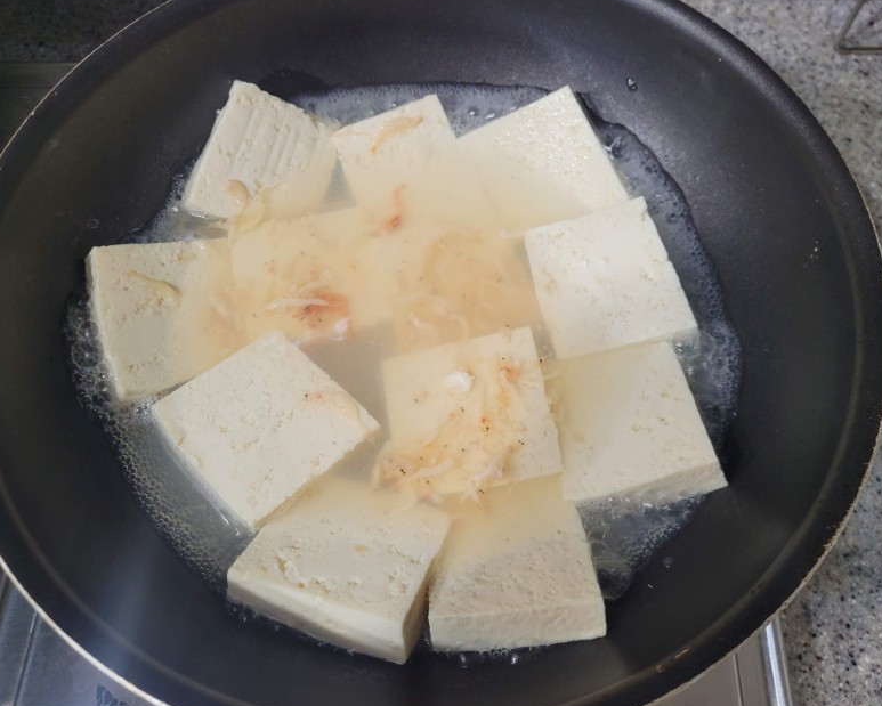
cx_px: 432
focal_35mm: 28
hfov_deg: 62.2
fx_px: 731
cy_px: 355
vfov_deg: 51.6
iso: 200
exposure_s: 1/40
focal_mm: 5.4
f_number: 1.8
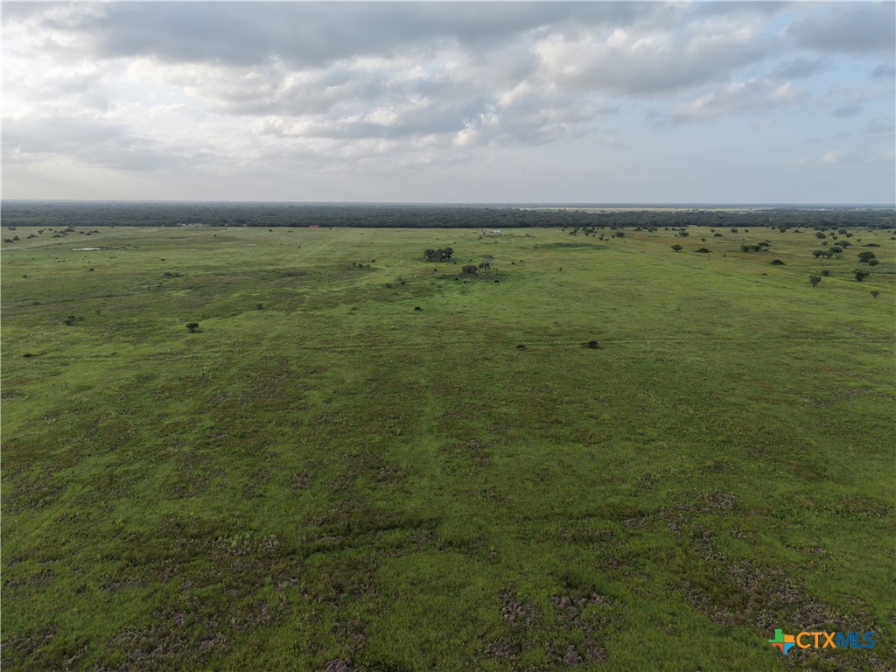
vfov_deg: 56.8
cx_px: 448
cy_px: 336
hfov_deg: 71.6
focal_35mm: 24
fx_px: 621
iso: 100
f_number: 1.8
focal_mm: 8.67
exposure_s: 1/640
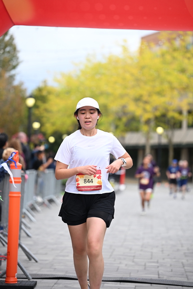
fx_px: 964
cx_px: 96
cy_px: 144
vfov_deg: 17.1
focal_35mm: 120
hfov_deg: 11.4
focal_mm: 120
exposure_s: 1/2000
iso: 640
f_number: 2.8
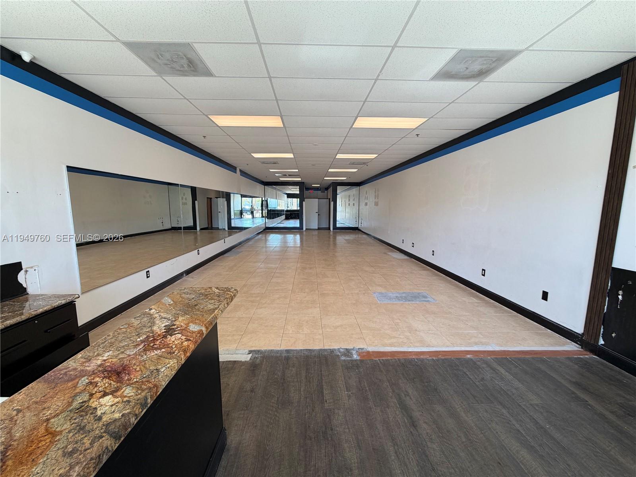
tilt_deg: -8.0
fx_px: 257
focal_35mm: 14
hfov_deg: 102.1
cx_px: 318
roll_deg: -0.2
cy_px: 238
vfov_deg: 85.7
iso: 80
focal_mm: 2.22
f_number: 2.2
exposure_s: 1/120
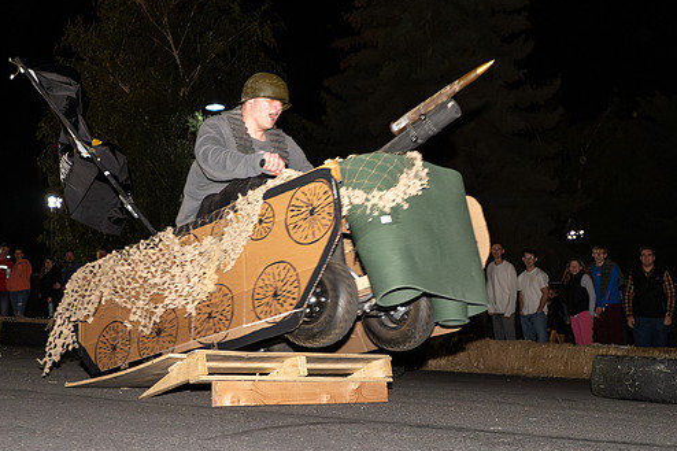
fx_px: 959
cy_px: 246
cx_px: 330
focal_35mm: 51
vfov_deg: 26.5
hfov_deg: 38.9
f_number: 2.8
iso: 2000
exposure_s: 1/400
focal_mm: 24
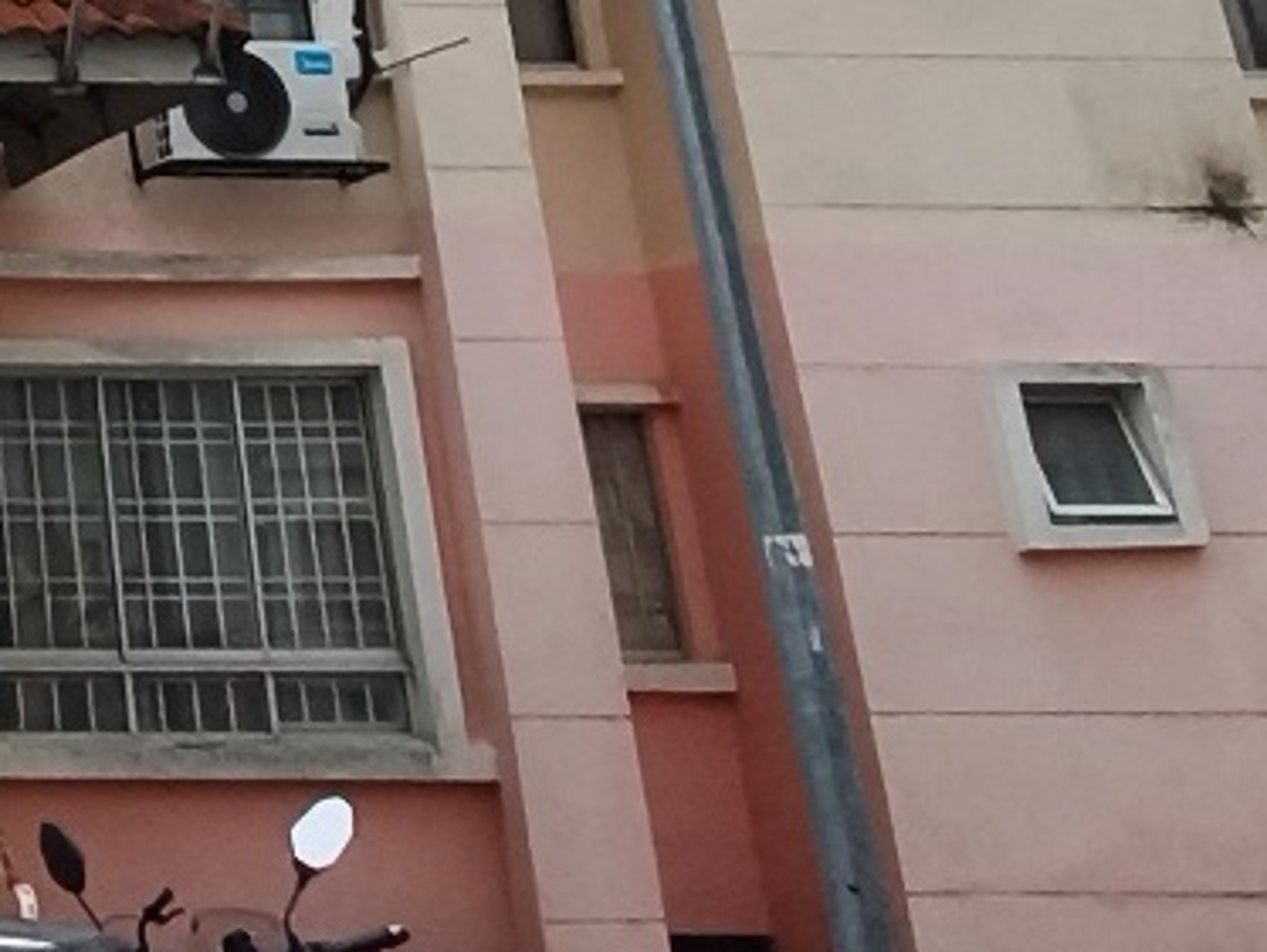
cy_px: -669
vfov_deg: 19.3
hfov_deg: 26.7
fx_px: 2234
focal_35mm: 61
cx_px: -379
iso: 50
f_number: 2.2
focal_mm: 1.67
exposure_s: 1/1774
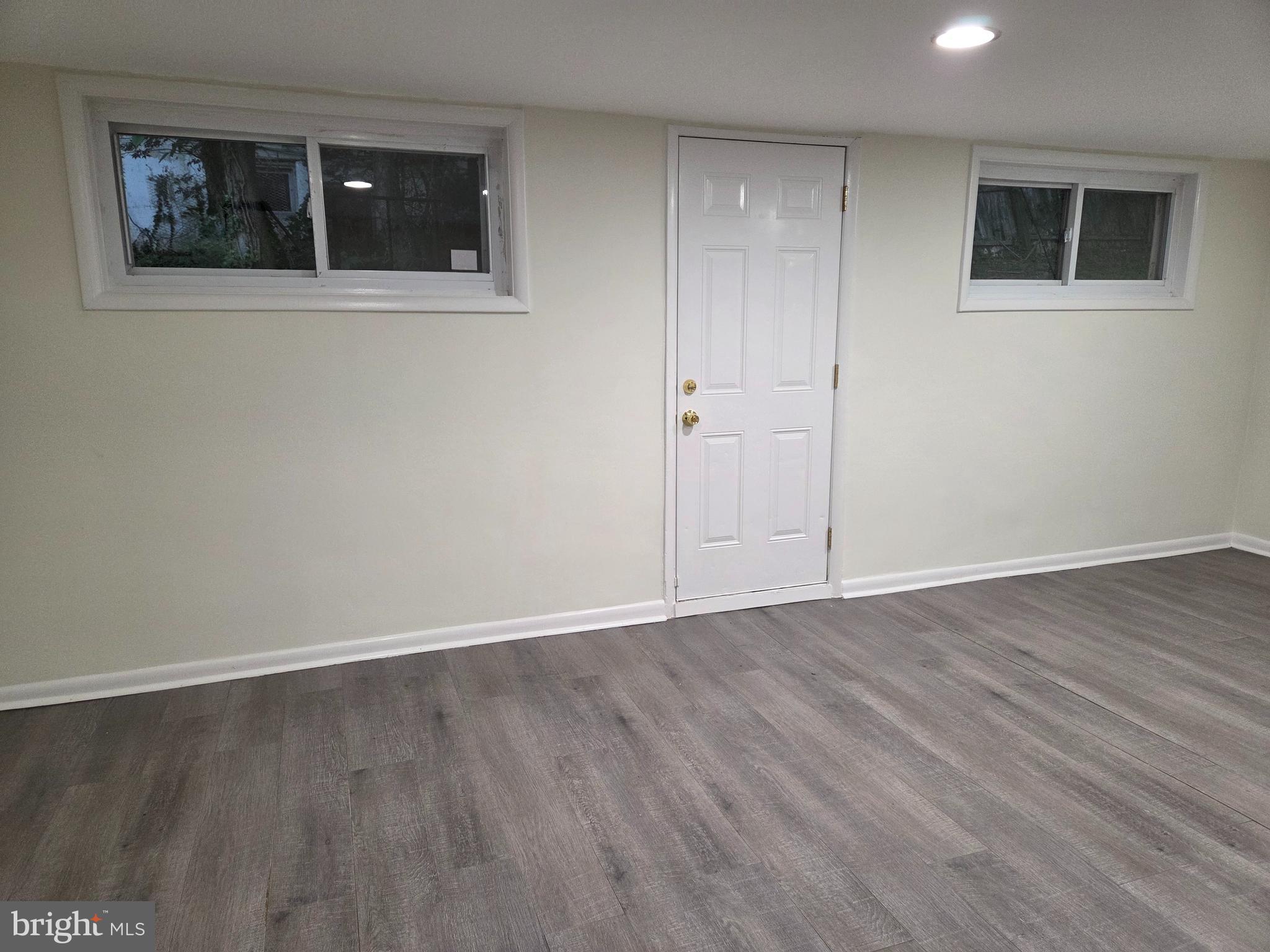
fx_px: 844
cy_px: 476
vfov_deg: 58.9
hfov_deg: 73.9
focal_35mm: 23
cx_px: 635
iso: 250
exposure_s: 1/120
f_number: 1.8
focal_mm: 5.4
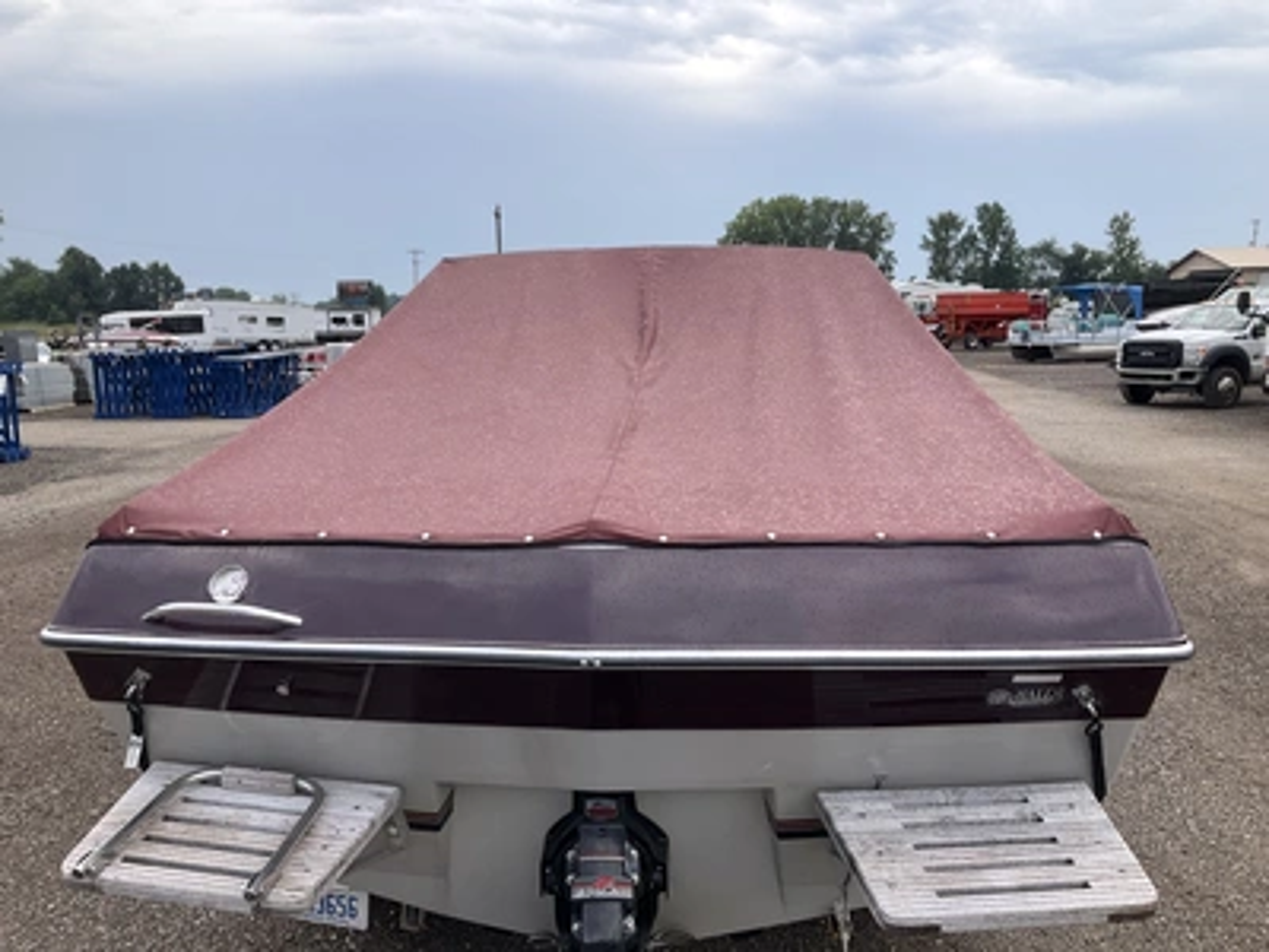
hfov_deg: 61.7
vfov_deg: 48.2
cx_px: 634
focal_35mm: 29
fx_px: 1063
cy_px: 476
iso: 25
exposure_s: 1/482
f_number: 1.8
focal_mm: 3
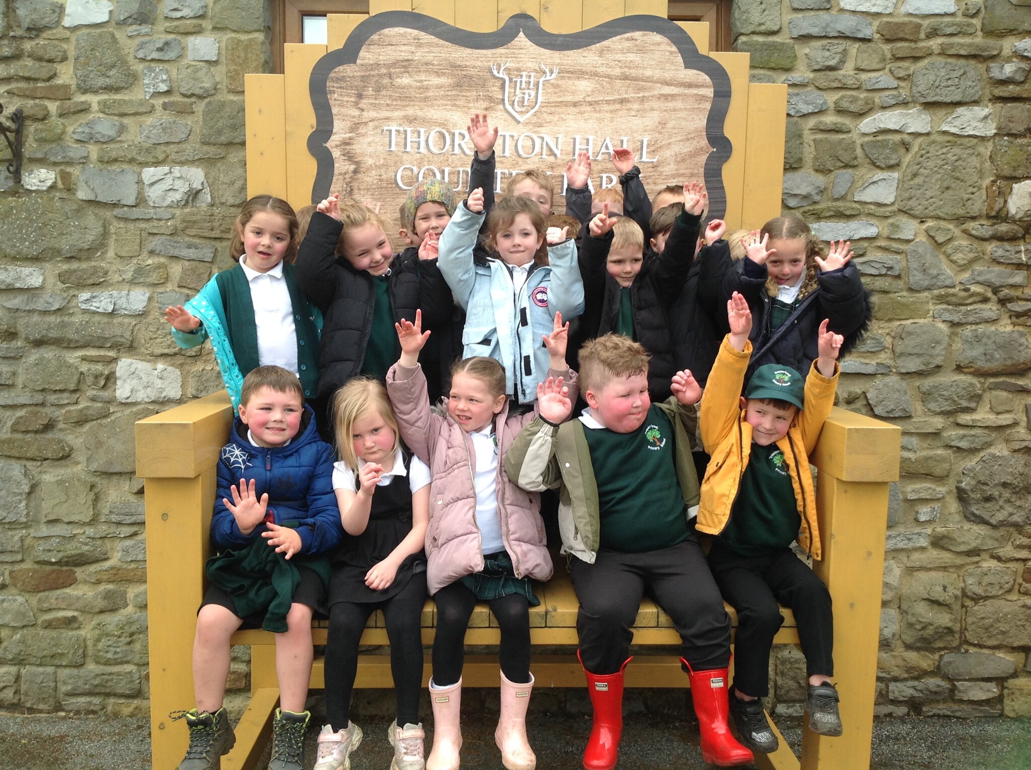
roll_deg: -0.4
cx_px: 516
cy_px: 385
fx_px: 1041
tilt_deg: +3.1
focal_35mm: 35
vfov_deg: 40.6
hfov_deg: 52.7
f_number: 2.4
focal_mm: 4.28
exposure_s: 1/318
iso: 50
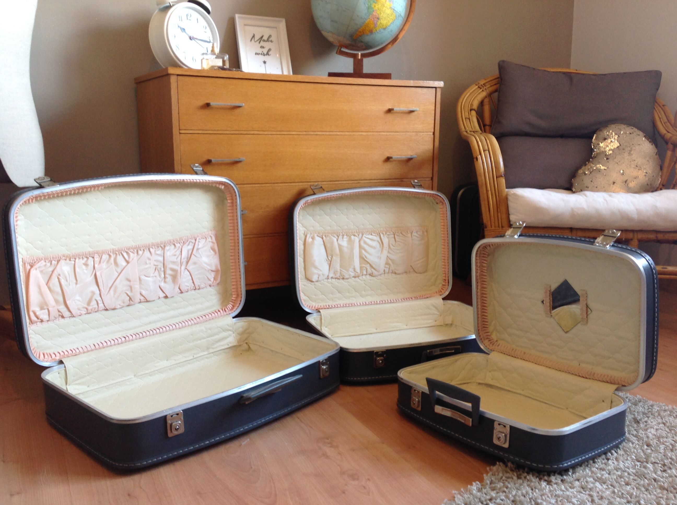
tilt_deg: -11.0
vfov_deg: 40.6
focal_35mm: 35
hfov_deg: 52.7
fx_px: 683
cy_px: 252
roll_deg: +0.0
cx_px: 338
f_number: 2.4
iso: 64
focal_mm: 4.28
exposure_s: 1/15
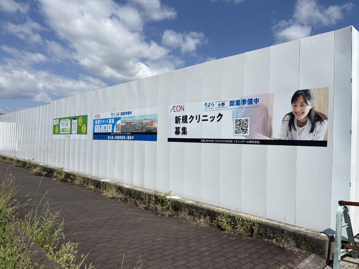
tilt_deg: +1.7
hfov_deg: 67.3
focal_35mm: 26
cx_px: 180
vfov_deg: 53.1
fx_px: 270
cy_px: 134
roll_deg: -0.8
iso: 50
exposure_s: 1/7813
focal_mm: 5.96
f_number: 1.6
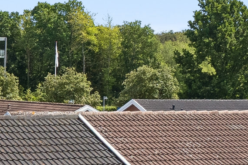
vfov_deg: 10.7
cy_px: 311
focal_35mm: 119
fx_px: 817
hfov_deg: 16.3
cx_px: -75
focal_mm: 15
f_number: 8
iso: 250
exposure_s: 1/640
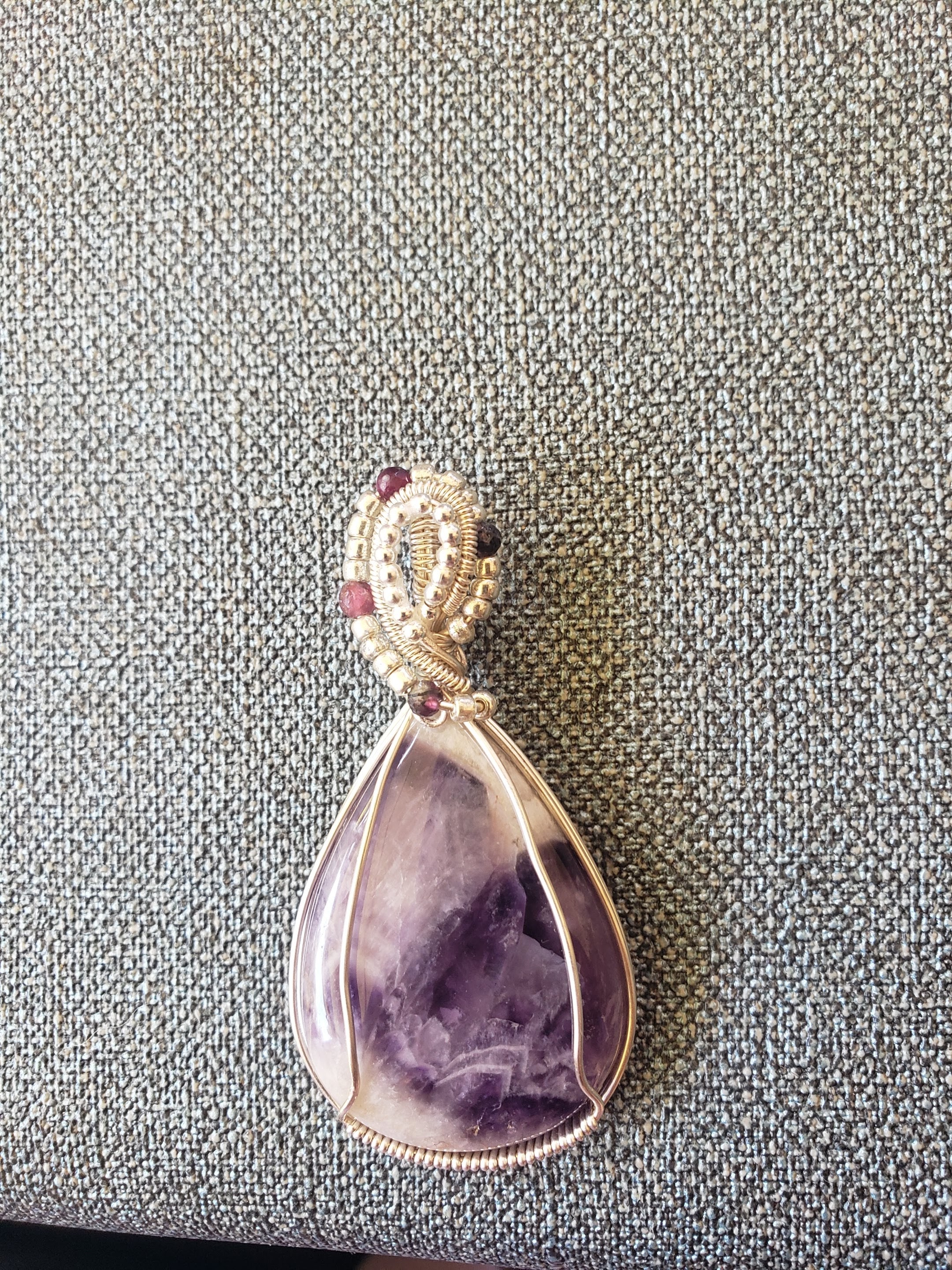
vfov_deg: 67.3
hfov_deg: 53.1
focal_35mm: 26
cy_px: 635
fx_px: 953
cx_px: 476
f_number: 2.4
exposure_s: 1/60
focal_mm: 4.3
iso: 160
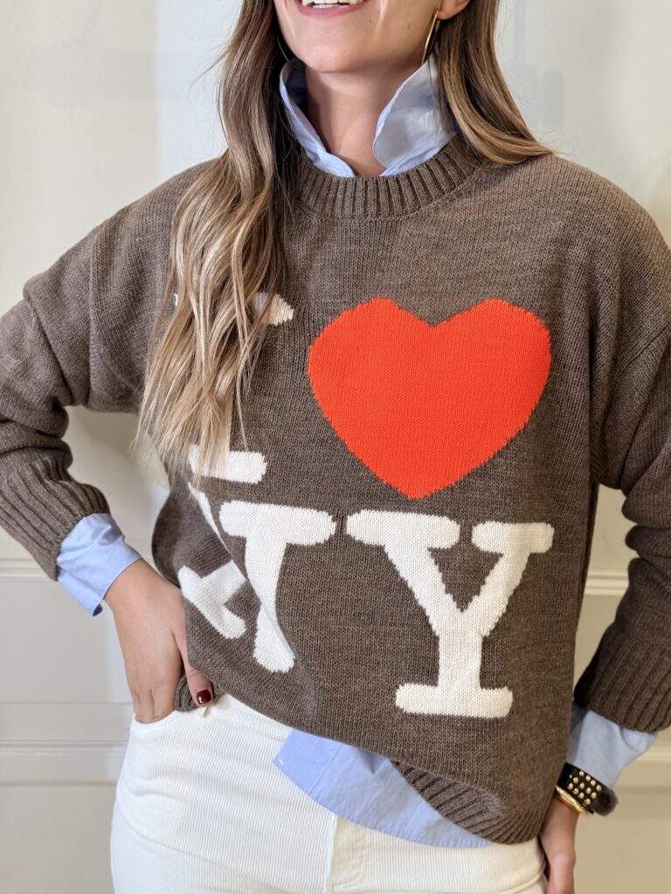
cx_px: 336
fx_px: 1241
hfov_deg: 30.3
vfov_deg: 39.7
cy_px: 447
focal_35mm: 48
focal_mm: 6.76
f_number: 1.78
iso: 80
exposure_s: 1/100
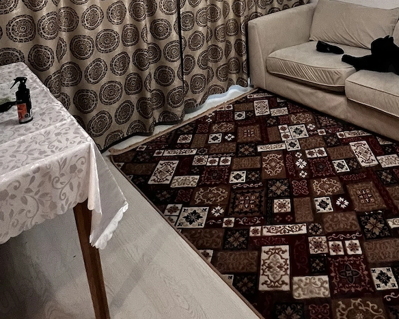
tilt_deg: -5.3
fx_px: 342
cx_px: 288
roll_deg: +2.7
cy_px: -40
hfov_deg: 58.0
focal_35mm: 29
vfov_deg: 39.7
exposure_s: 1/50
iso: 250
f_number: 1.8
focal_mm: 1.57
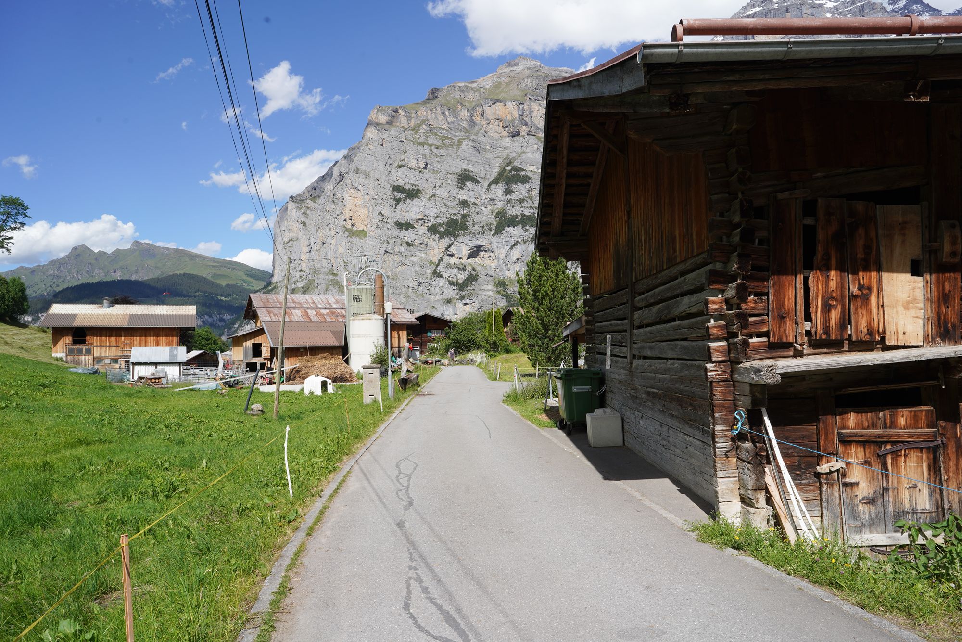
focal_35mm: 24
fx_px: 641
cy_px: 321
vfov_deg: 53.1
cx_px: 481
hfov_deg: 73.7
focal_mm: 24
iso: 100
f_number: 14
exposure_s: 1/100
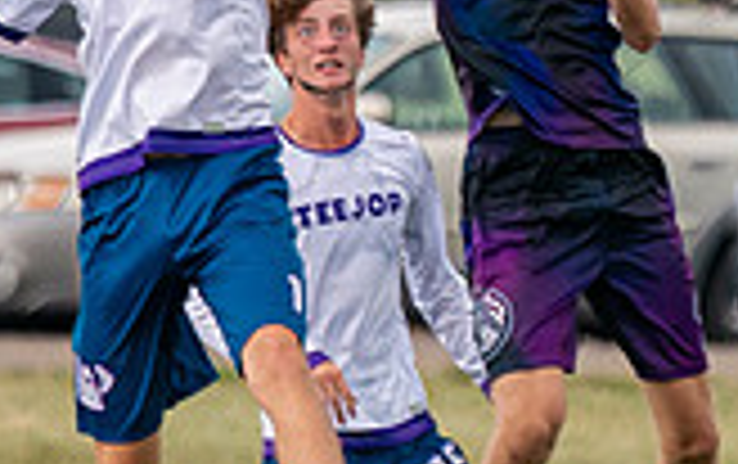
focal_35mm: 1128
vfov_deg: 1.2
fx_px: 22718
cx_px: 705
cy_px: 82
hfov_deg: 1.9
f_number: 2.8
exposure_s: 1/3200
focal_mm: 200
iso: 800
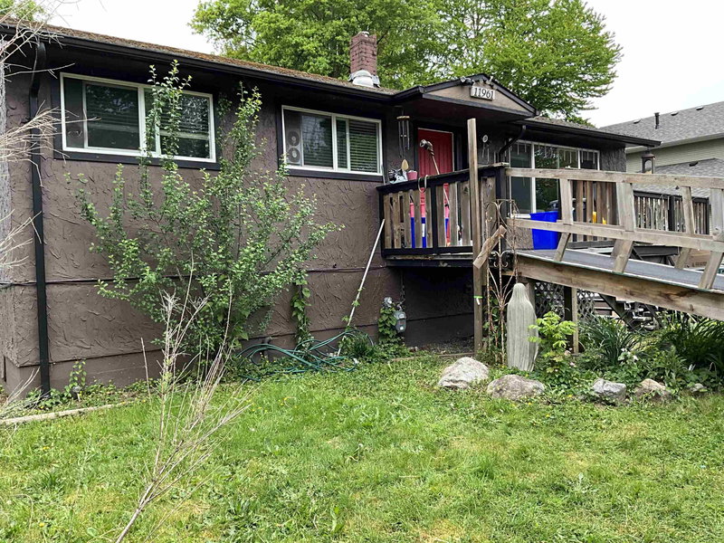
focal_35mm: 29
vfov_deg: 48.2
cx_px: 362
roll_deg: +2.0
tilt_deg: -1.3
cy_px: 272
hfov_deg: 61.7
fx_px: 607
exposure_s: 1/122
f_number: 1.8
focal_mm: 3
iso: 40
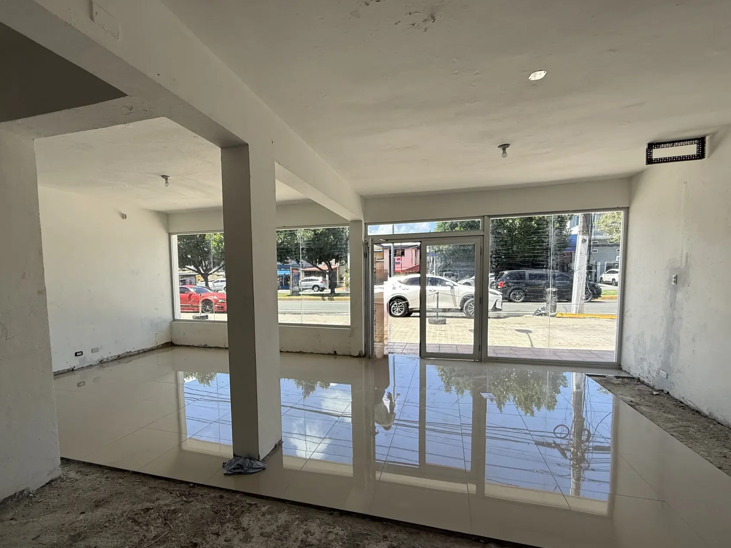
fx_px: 338
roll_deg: +0.7
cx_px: 353
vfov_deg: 77.9
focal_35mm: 16
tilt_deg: -4.7
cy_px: 301
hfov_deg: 94.5
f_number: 2.2
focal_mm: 2.22
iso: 50
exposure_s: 1/686
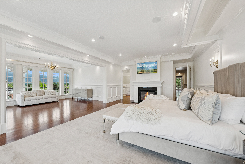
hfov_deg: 108.3
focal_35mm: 13
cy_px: 82
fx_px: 89
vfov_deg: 85.5
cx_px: 122
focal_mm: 13
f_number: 5
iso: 1600
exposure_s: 1/250
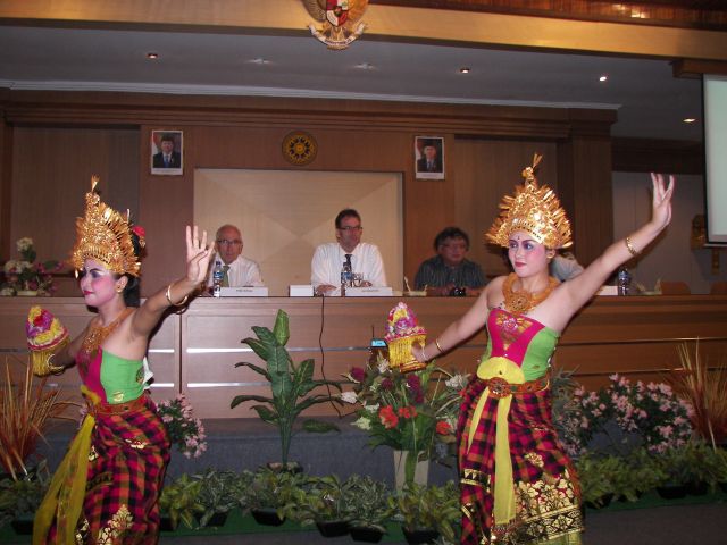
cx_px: 364
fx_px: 756
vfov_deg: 39.7
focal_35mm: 36
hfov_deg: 51.4
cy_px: 272
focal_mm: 6
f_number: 2.8
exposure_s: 1/30
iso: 100
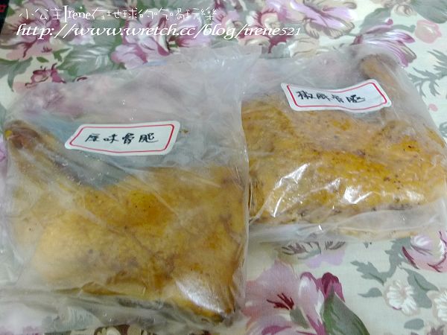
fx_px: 607
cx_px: 224
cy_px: 168
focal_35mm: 47
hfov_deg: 40.4
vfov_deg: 30.9
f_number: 2.1
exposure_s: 1/13
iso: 200
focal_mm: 5.4
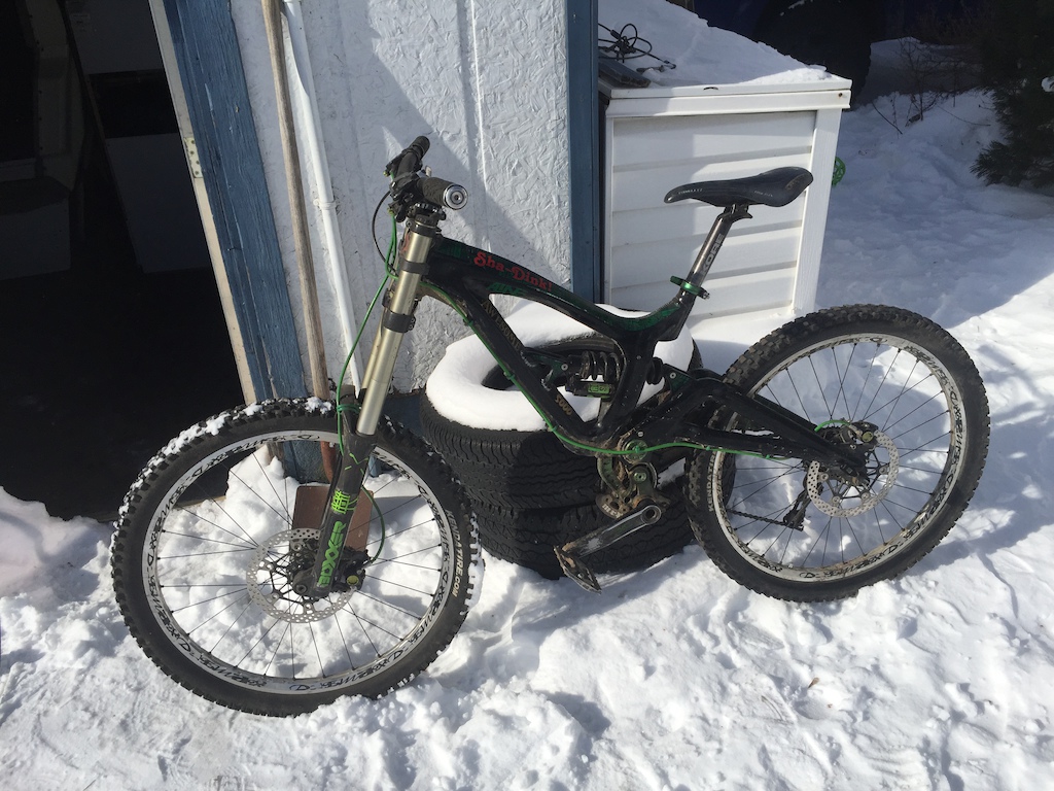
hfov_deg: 61.7
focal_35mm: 29
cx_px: 527
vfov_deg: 48.2
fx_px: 883
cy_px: 396
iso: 32
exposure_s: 1/3968
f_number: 2.2
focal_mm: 4.15
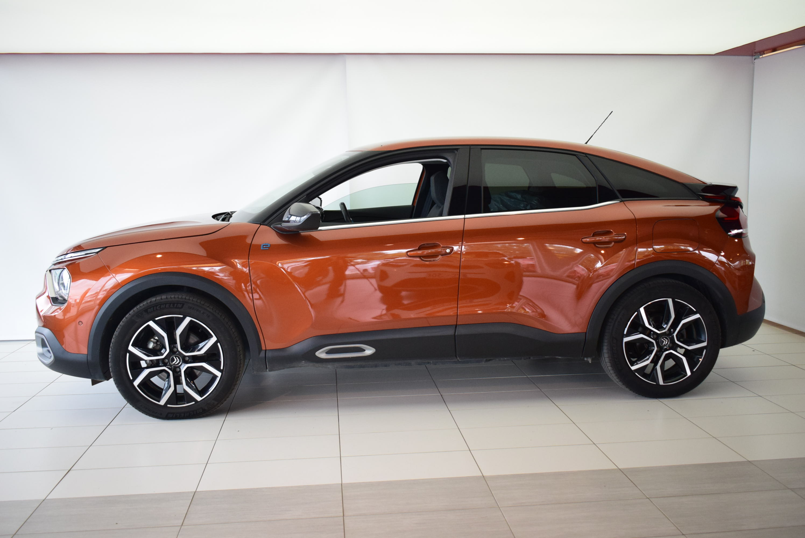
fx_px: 738
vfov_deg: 40.0
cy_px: 269
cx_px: 402
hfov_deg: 57.2
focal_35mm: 33
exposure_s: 1/500
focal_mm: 22
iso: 1600
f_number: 3.8
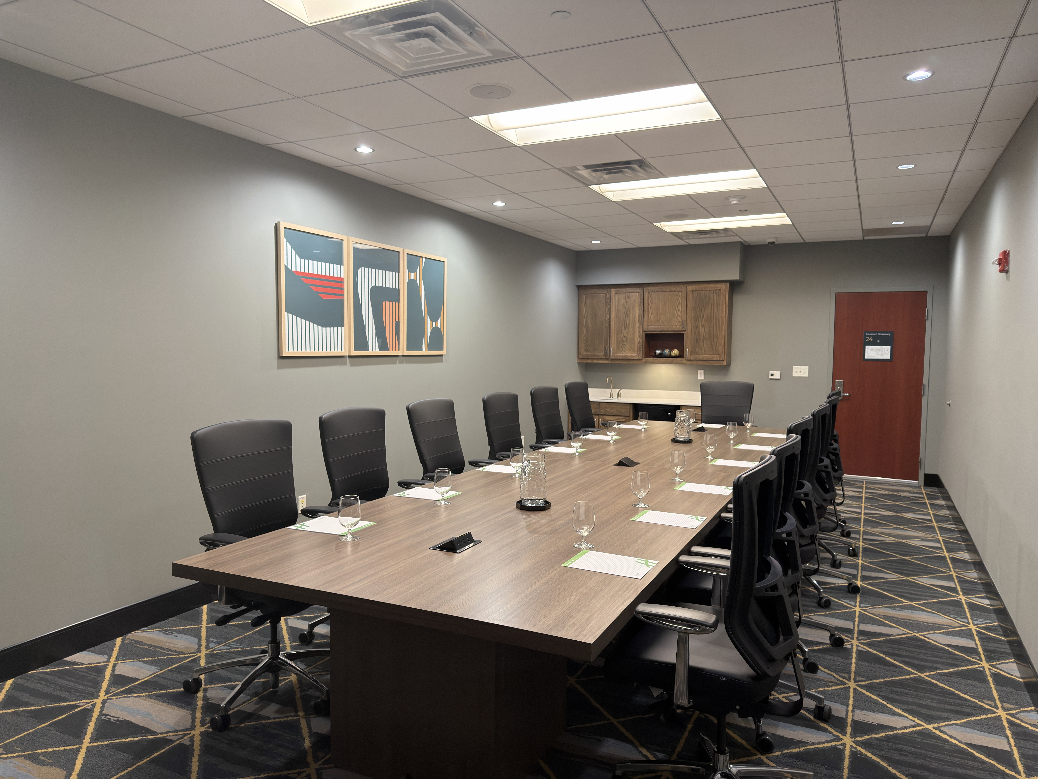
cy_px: 390
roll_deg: -0.5
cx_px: 519
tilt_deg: -3.3
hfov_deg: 71.6
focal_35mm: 24
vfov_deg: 56.8
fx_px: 720
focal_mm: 6.76
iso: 200
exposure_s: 1/60
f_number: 1.78
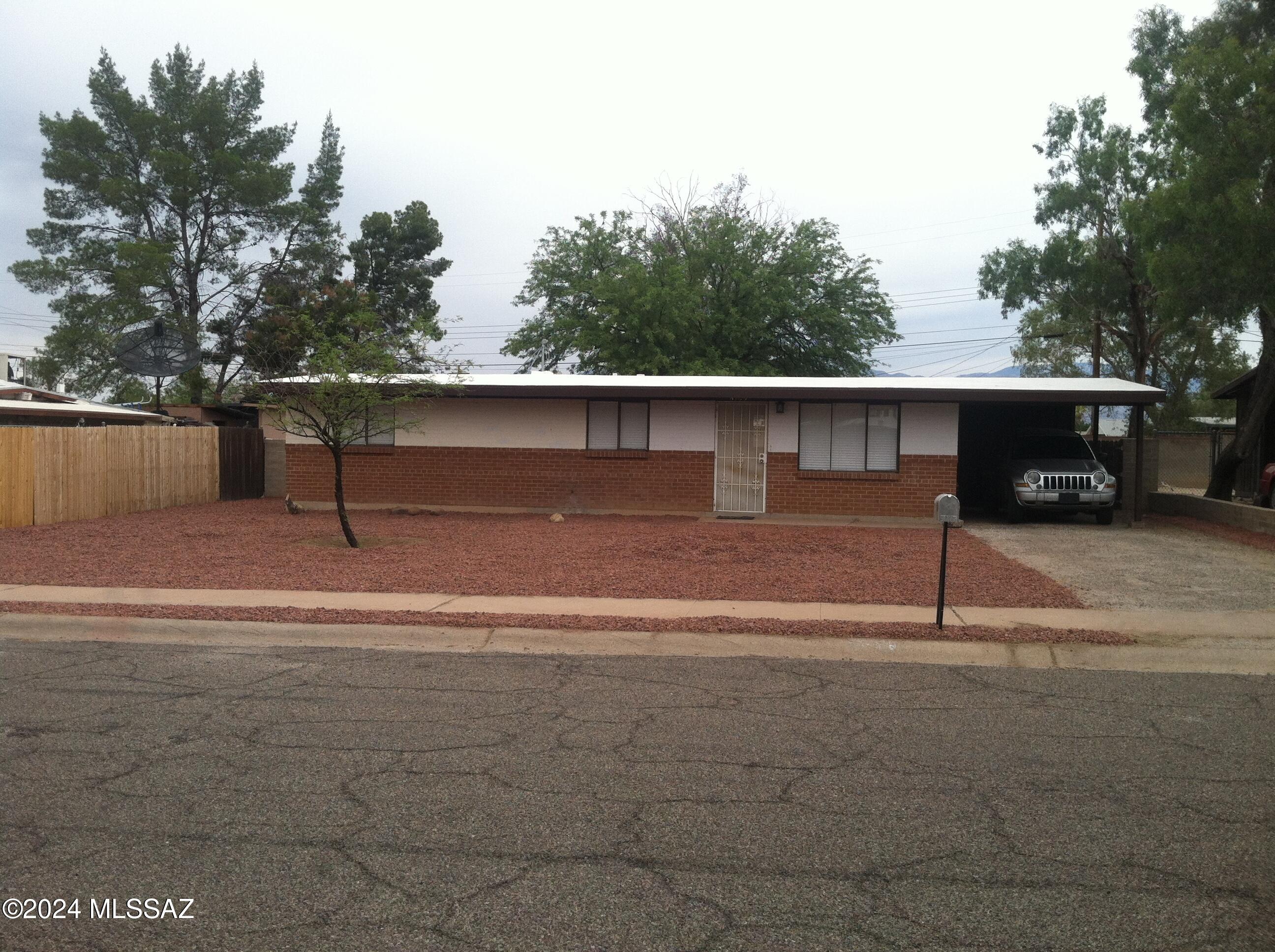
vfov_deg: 40.6
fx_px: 1287
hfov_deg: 52.7
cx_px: 638
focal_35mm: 35
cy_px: 476
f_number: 2.8
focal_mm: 3.85
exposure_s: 1/750
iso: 80
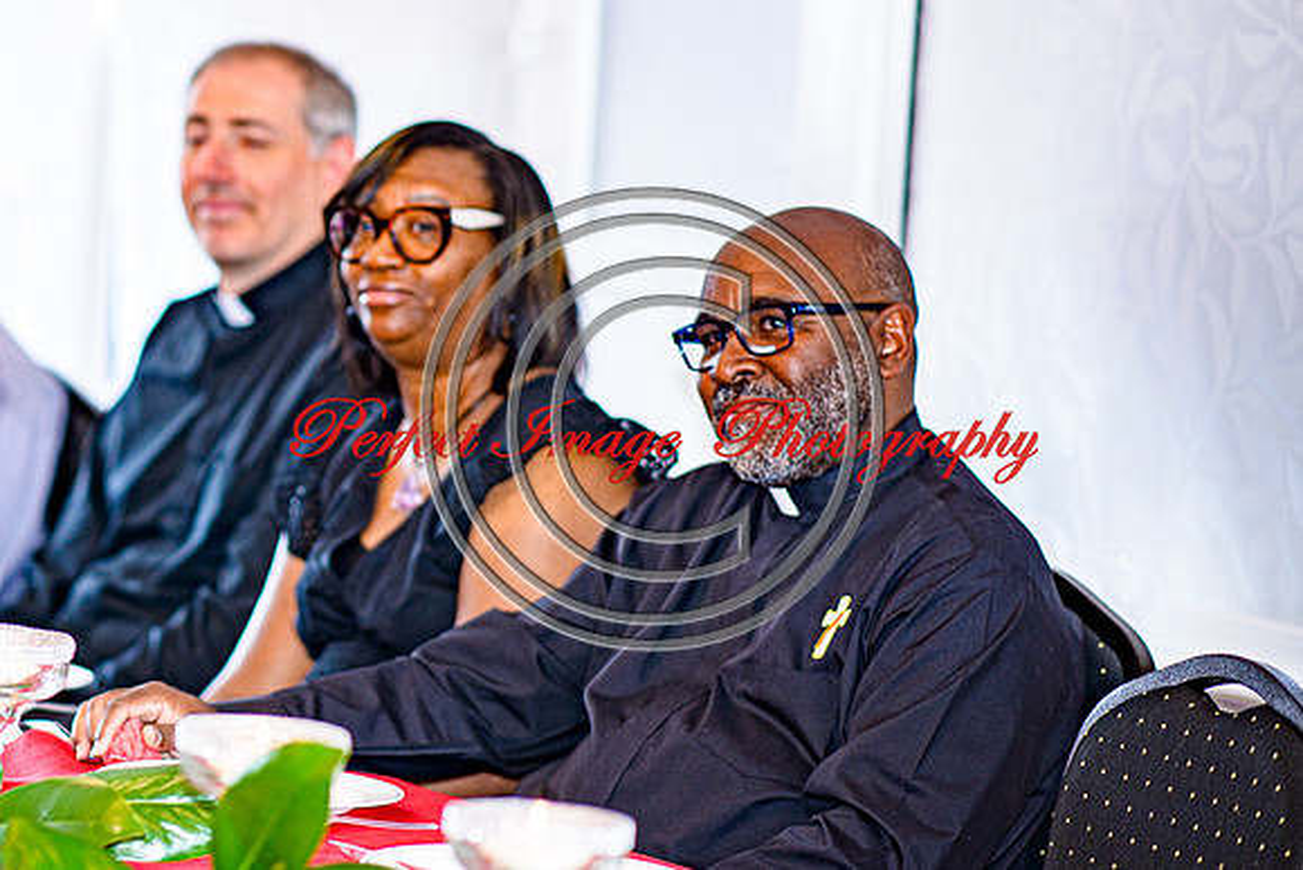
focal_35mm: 194
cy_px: 252
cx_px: 116
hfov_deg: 10.5
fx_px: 7021
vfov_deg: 7.1
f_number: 1.8
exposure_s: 1/125
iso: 140
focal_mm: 105
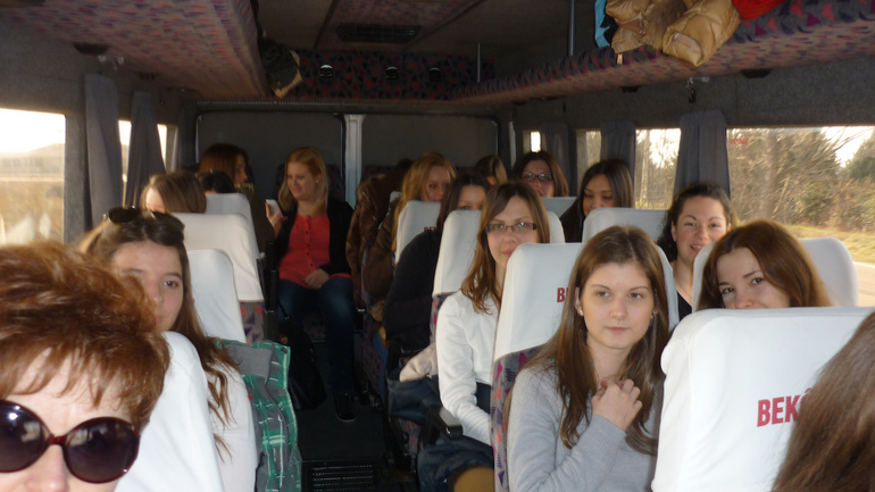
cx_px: 449
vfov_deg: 31.7
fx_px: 858
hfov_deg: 54.0
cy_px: 330
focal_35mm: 37
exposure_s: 1/60
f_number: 2.8
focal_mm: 5.5
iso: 100
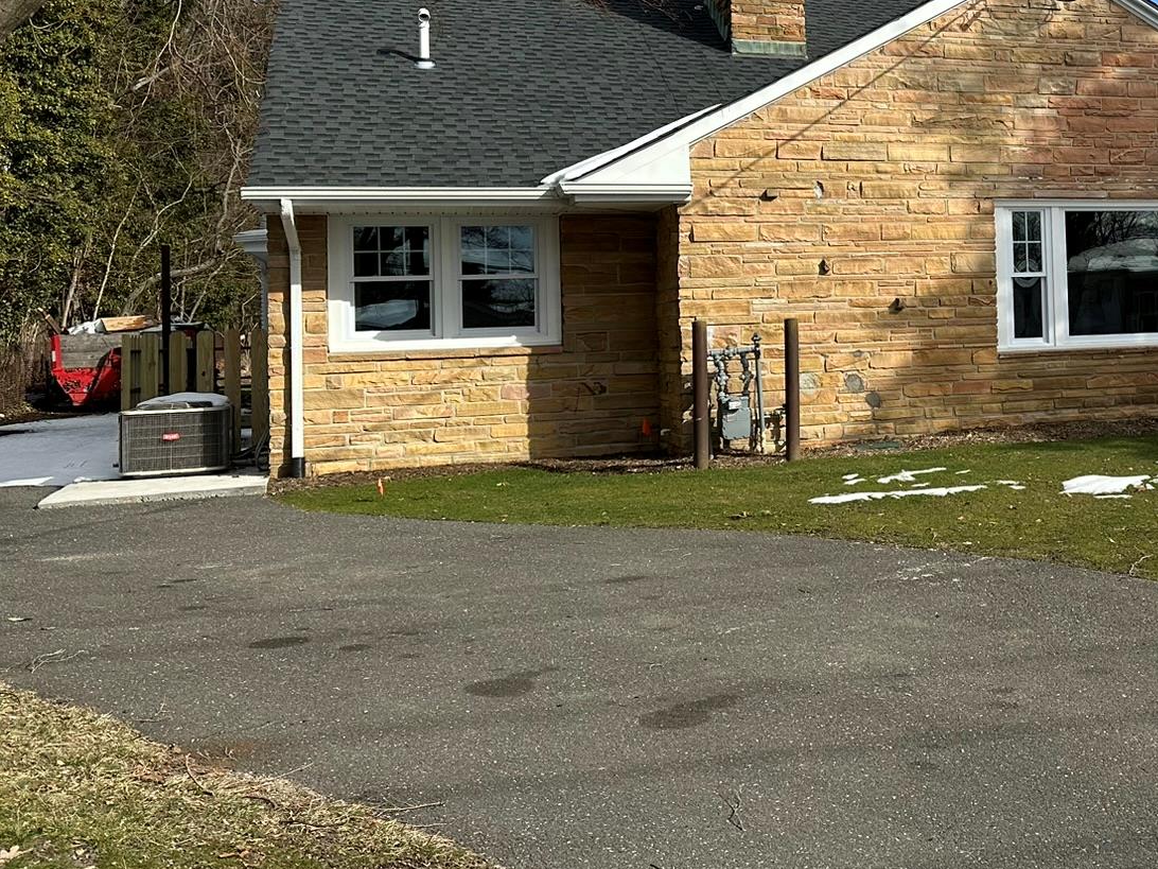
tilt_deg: +1.8
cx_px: 1085
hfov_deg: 38.6
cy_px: 272
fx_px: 1505
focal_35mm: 45
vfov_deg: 31.9
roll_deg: +2.0
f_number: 1.78
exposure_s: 1/5848
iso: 80
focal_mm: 6.86
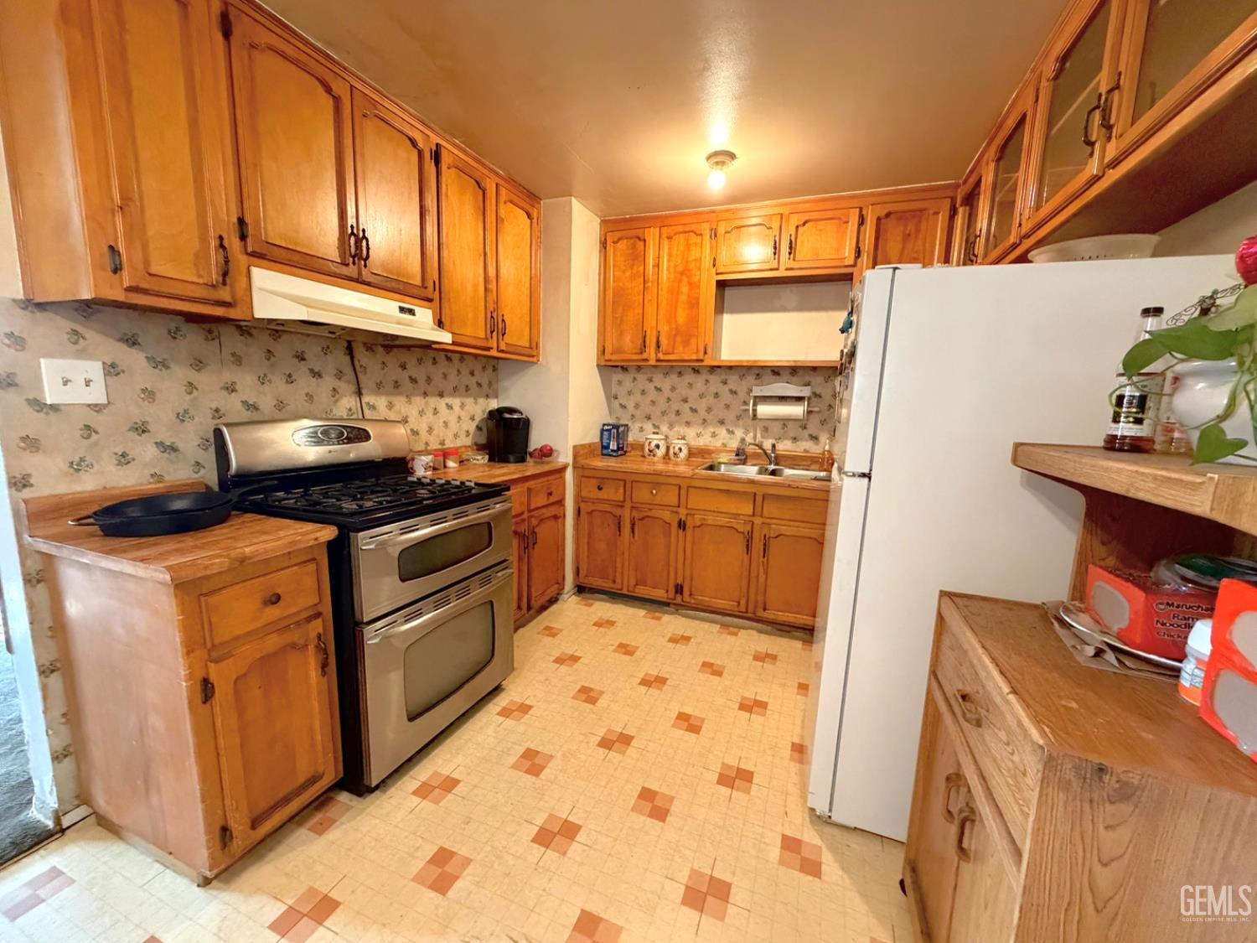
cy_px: 472
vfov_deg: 85.7
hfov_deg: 102.1
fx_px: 508
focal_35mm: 14
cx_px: 628
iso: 640
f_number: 2.2
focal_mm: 2.22
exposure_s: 1/60
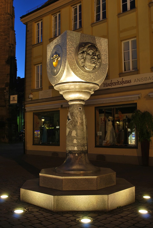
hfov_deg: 34.3
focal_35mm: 39
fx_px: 248
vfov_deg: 49.5
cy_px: 114
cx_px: 76
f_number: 7.1
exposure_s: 1.3
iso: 100
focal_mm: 26
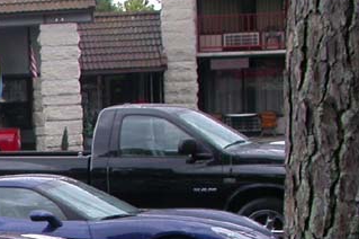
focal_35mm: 127
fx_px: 1265
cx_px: -210
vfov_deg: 10.5
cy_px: 325
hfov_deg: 14.8
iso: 100
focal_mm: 7.85
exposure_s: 1/97.6
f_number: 3.7
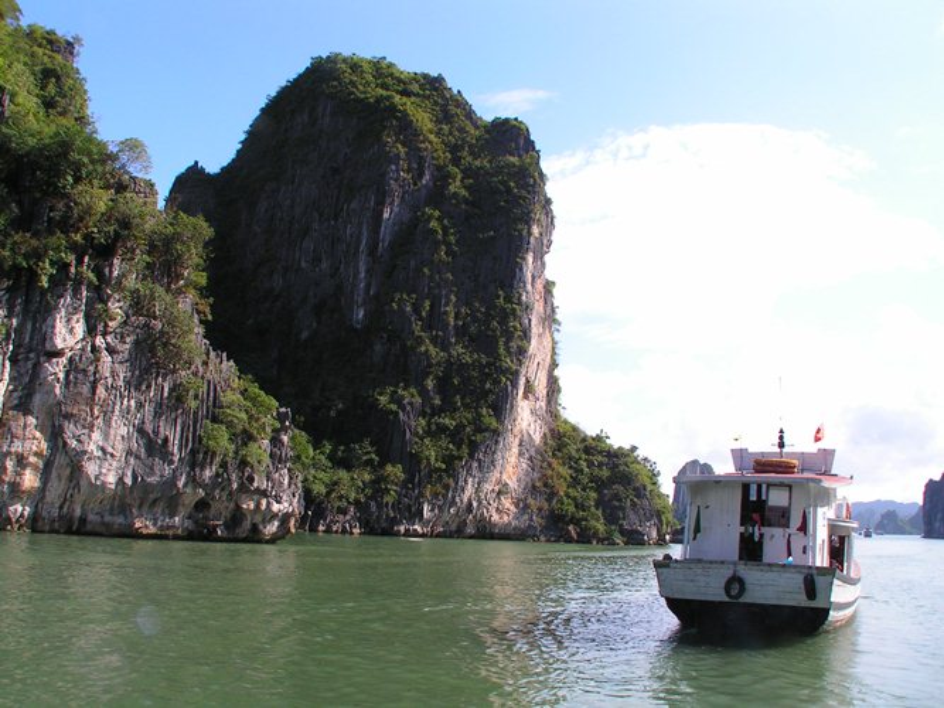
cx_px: 472
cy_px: 354
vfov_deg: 37.7
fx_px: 1036
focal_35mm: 38
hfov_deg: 49.0
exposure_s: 1/200
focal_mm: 6.3
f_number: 5.6
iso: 50
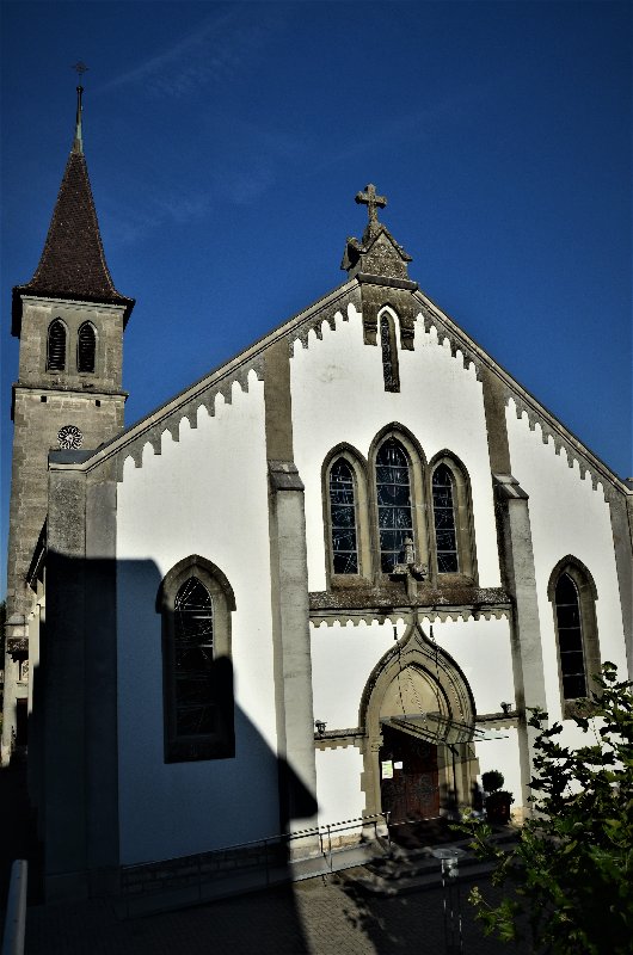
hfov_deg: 47.7
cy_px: 478
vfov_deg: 67.5
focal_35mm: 27
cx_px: 316
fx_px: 715
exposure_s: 1/400
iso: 320
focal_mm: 18
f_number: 11
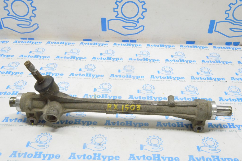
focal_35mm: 39
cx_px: 121
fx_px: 262
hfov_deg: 49.6
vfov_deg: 34.2
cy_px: 80
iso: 6400
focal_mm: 26
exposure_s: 1/15
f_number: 20
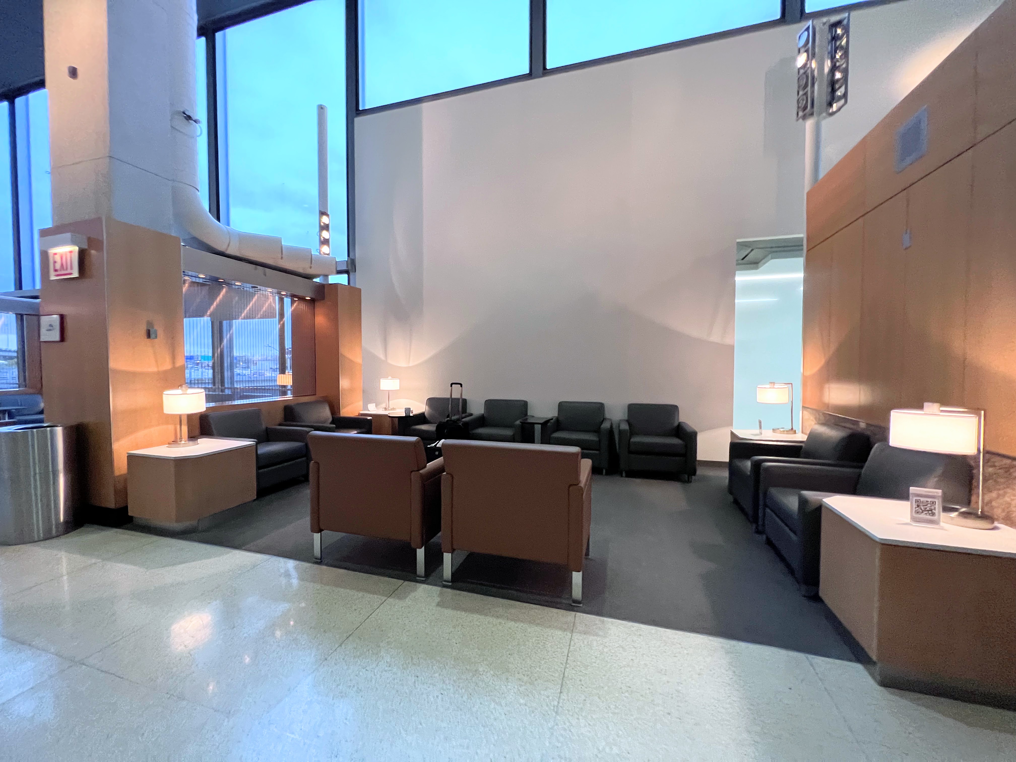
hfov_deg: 106.2
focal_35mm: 13
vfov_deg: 89.9
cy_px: 381
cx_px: 508
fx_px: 382
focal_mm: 1.57
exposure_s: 1/60
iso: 320
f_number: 1.8
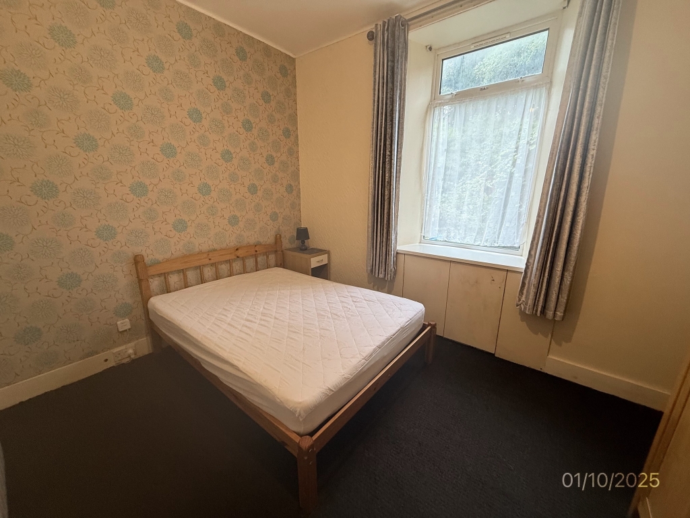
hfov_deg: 102.1
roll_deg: -0.1
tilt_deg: -14.1
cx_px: 345
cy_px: 259
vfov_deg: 85.7
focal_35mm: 14
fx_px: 279
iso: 160
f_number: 2.2
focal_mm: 2.22
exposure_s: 1/50
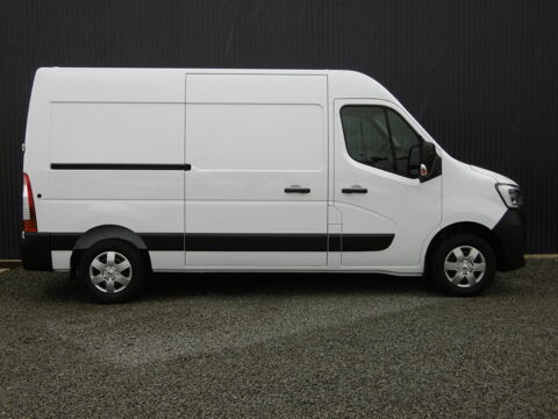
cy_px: 210
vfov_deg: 33.6
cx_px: 279
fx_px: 693
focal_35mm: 43
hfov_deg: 43.9
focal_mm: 7.7
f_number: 3.8
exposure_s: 1/200
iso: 100
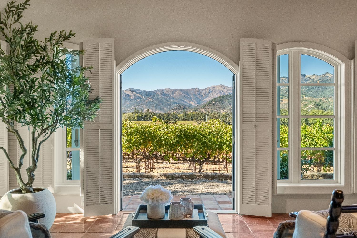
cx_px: 178
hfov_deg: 53.1
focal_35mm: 36
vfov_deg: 36.9
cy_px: 119
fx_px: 357
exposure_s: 1/8000
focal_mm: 24
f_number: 7.1
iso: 400
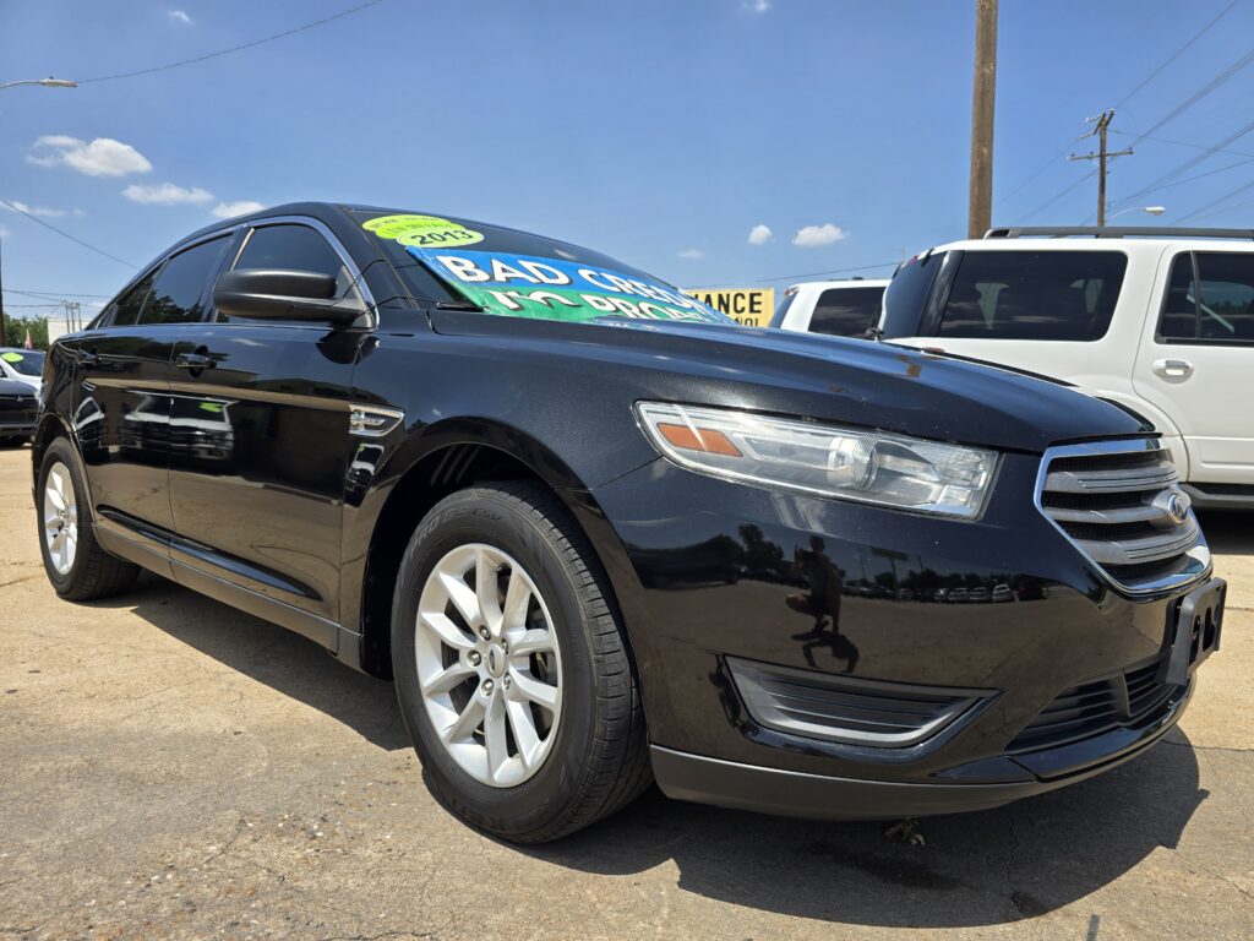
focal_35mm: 23
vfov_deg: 58.9
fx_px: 833
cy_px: 470
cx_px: 627
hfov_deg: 73.9
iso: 12
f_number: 1.7
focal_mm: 6.3
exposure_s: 1/677
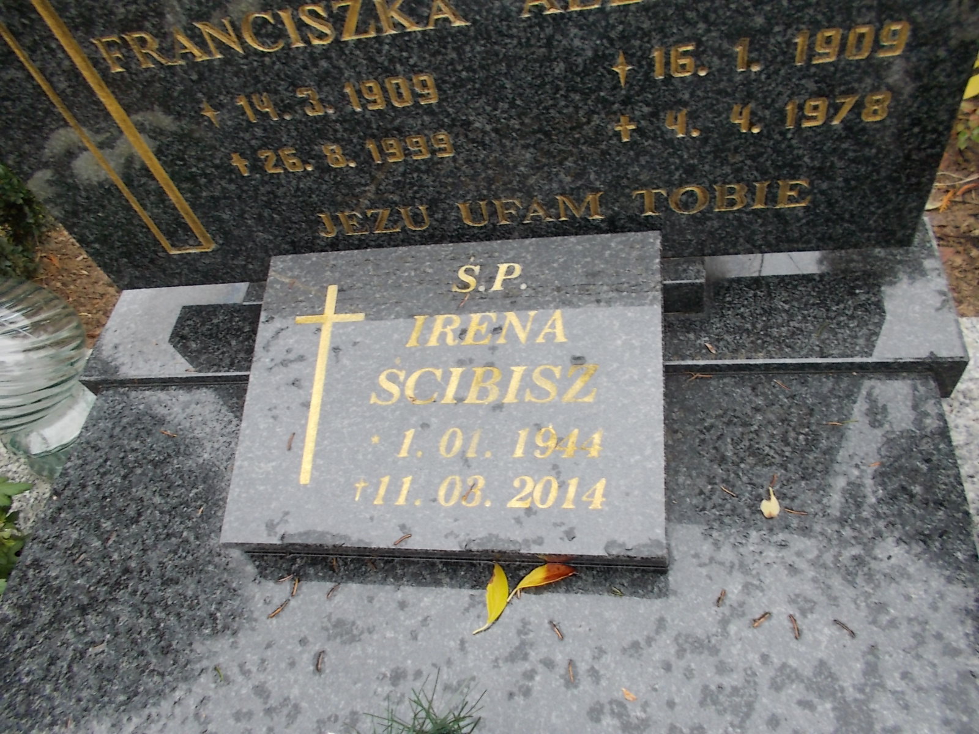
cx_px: 490
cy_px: 367
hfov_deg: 67.3
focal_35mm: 26
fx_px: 735
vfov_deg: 53.1
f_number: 3.2
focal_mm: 4.6
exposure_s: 1/25
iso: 160
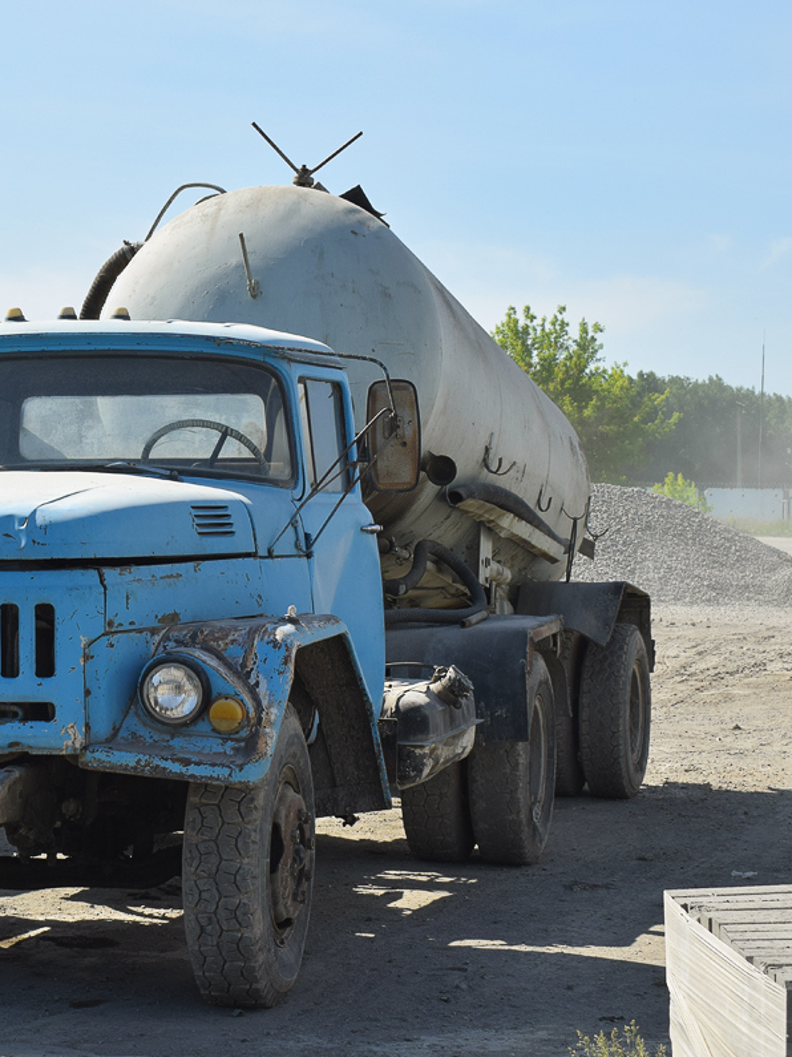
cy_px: 529
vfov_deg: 26.3
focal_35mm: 74
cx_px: 80
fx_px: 2258
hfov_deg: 19.5
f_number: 10
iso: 200
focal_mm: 34
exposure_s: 1/400
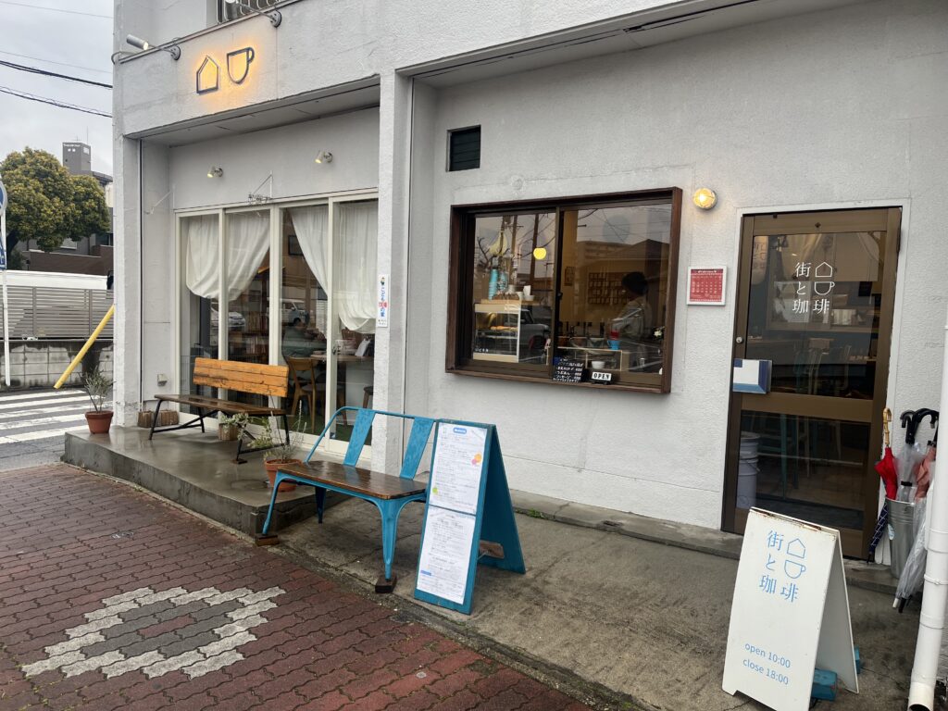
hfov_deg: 67.3
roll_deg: -1.3
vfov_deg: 53.1
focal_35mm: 26
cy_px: 356
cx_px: 474
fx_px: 712
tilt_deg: -4.3
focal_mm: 5.1
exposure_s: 1/298
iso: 50
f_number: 1.6
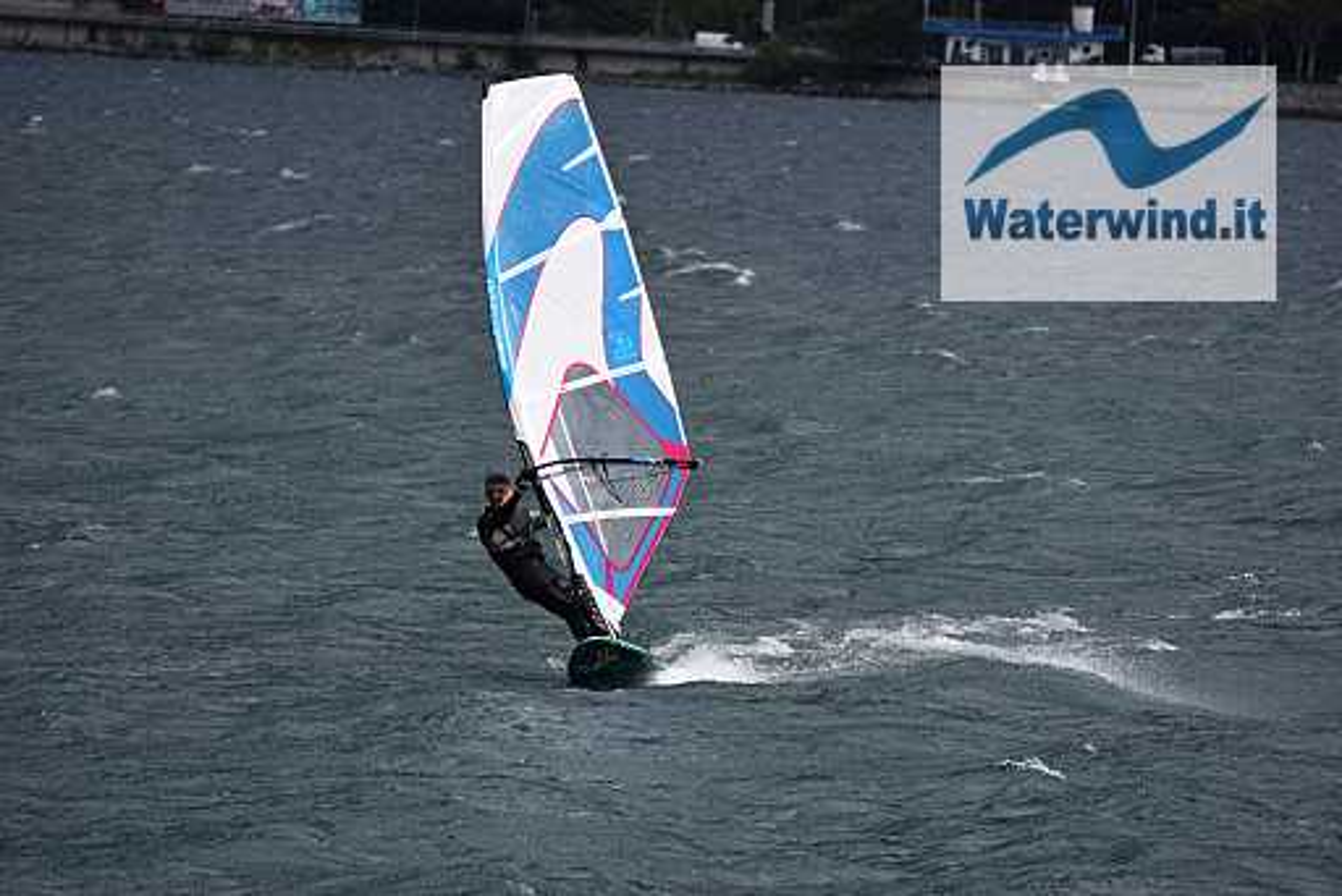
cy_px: 448
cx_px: 671
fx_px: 12308
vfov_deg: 4.2
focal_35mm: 330
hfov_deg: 6.2
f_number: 5.6
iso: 280
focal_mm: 220
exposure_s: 1/2000
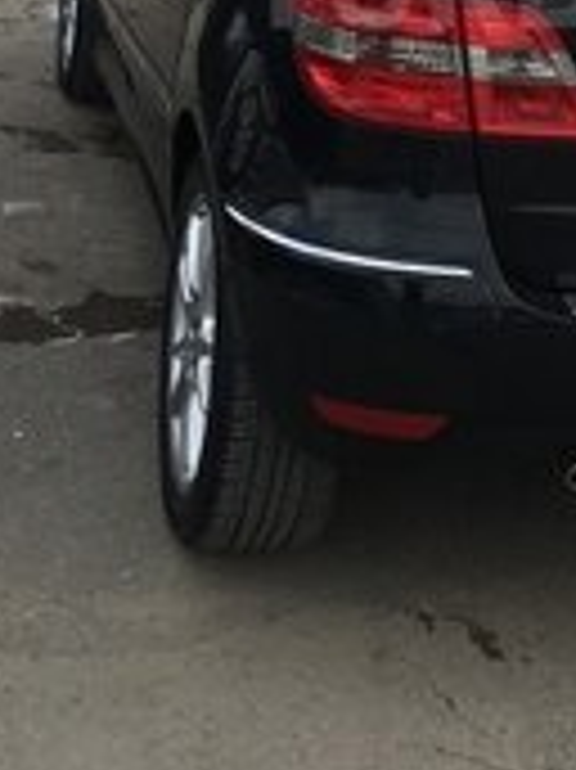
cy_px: -23
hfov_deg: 17.1
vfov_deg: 22.3
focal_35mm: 84
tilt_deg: -7.8
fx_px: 1866
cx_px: 590
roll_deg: -5.3
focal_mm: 4.15
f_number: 2.2
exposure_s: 1/938
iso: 25
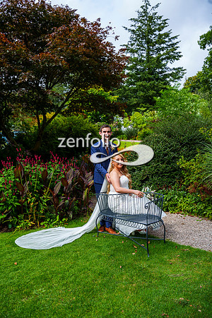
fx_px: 256
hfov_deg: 45.0
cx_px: 106
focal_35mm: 29
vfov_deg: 63.7
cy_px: 159
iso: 200
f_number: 5
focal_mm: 29
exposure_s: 1/800
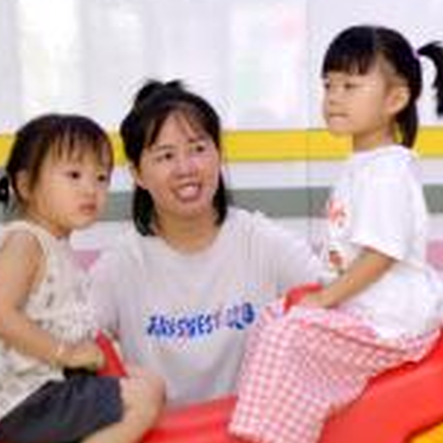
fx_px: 1622
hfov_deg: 15.1
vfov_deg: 15.5
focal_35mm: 112
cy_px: 112
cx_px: 493
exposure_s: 1/250
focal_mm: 50
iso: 200
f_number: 1.8
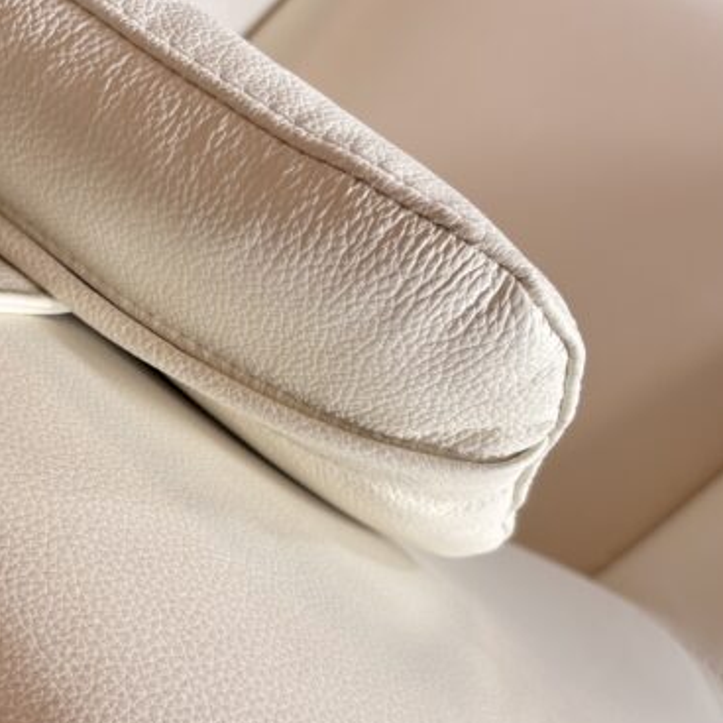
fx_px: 1182
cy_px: 375
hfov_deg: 33.3
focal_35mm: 50
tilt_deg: -60.8
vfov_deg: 34.0
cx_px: 175
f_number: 1.6
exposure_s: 1/100
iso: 50
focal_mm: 5.96
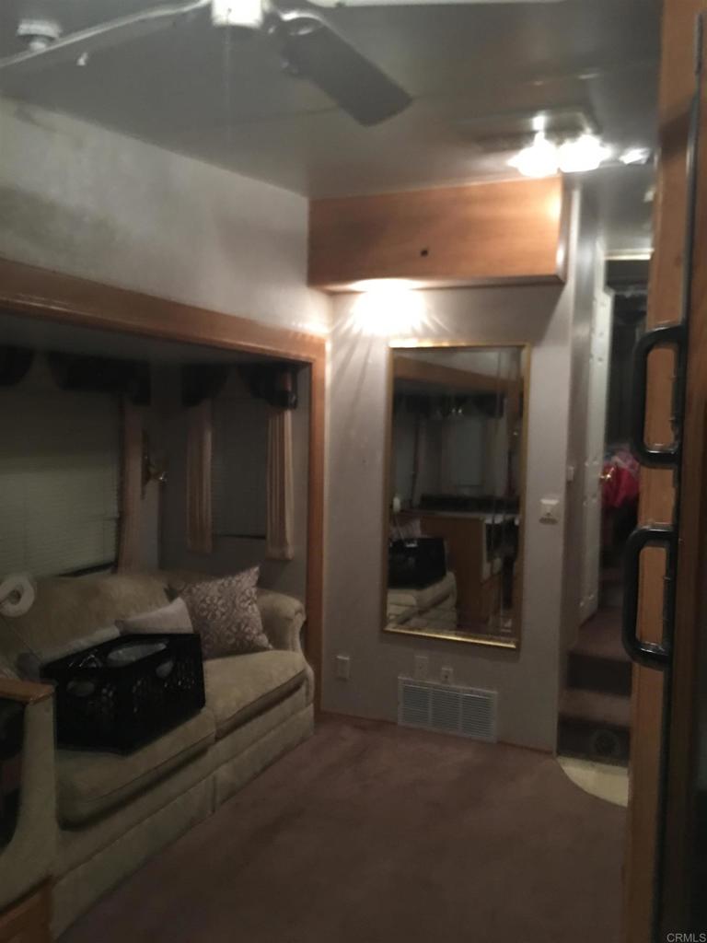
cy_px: 472
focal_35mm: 29
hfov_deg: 48.2
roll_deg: -1.9
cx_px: 354
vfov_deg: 61.7
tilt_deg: -4.4
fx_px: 790
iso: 64
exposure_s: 1/4
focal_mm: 4.15
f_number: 2.2
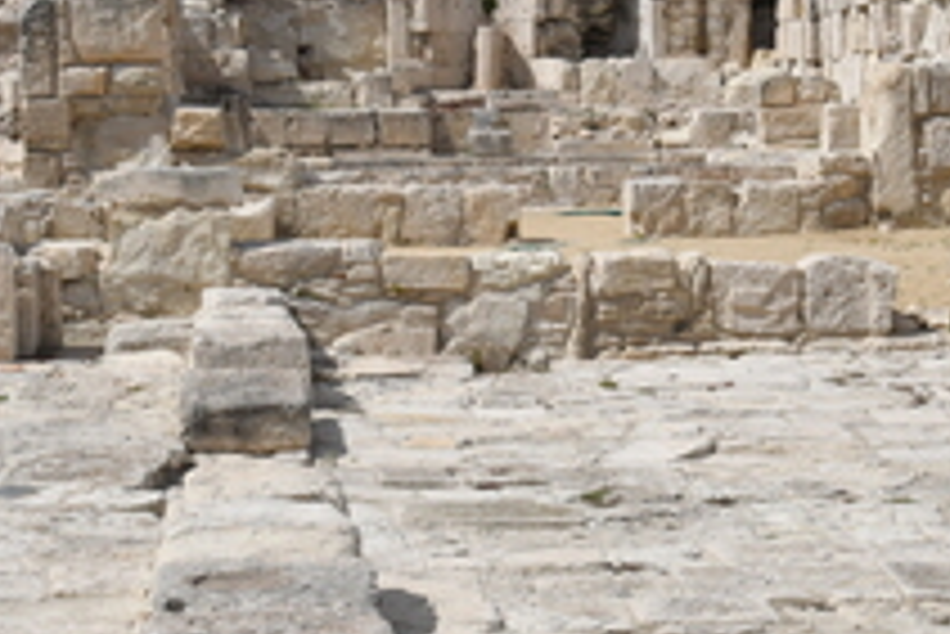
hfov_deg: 21.0
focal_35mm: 97
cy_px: 245
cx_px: 437
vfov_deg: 14.1
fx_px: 2563
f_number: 10
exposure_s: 1/1000
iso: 250
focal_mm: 31
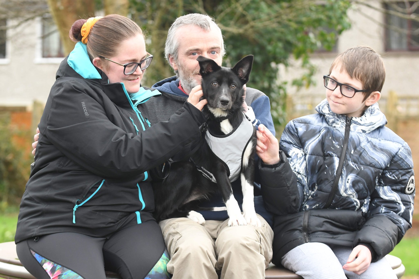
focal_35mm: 135
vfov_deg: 10.2
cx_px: 210
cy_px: 140
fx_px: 1571
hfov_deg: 15.2
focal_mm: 90
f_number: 7.1
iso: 1000
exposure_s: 1/200
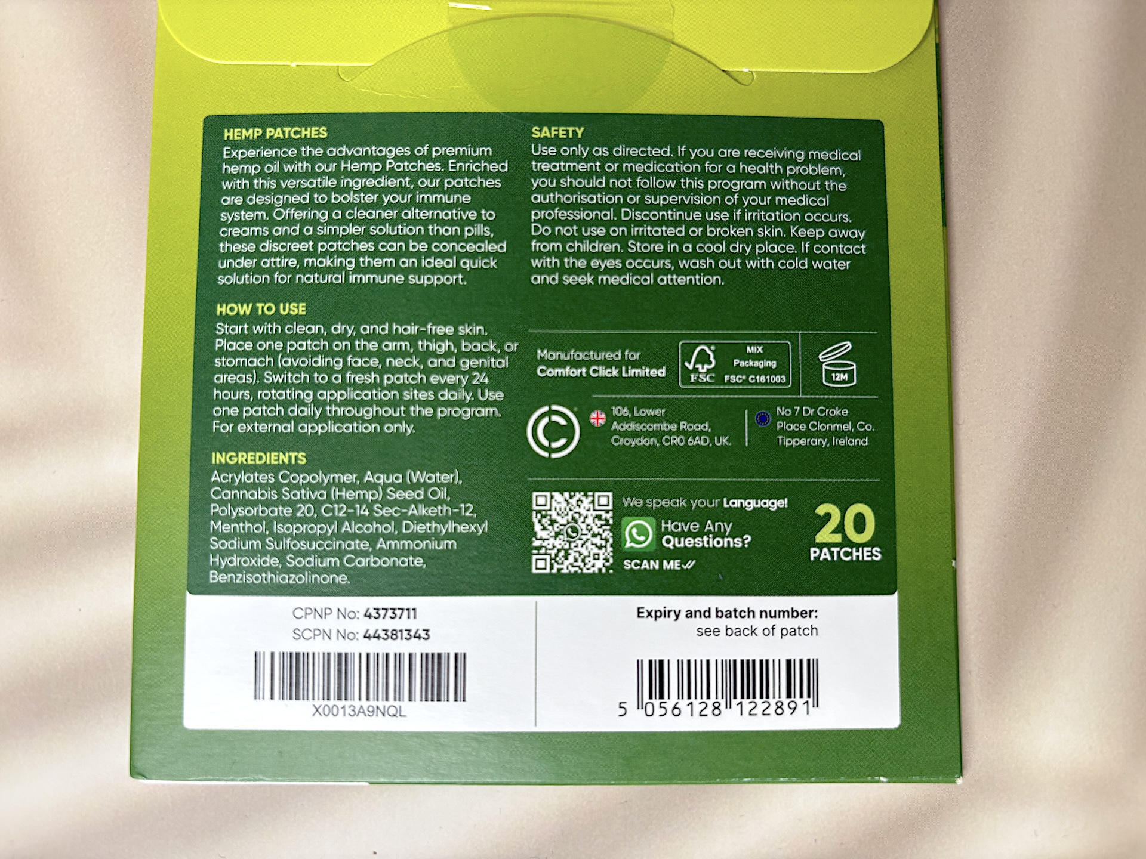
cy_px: 430
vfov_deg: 53.1
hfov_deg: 67.3
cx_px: 573
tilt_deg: -85.5
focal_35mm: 26
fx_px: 861
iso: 50
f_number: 1.6
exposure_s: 1/122
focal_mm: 5.96
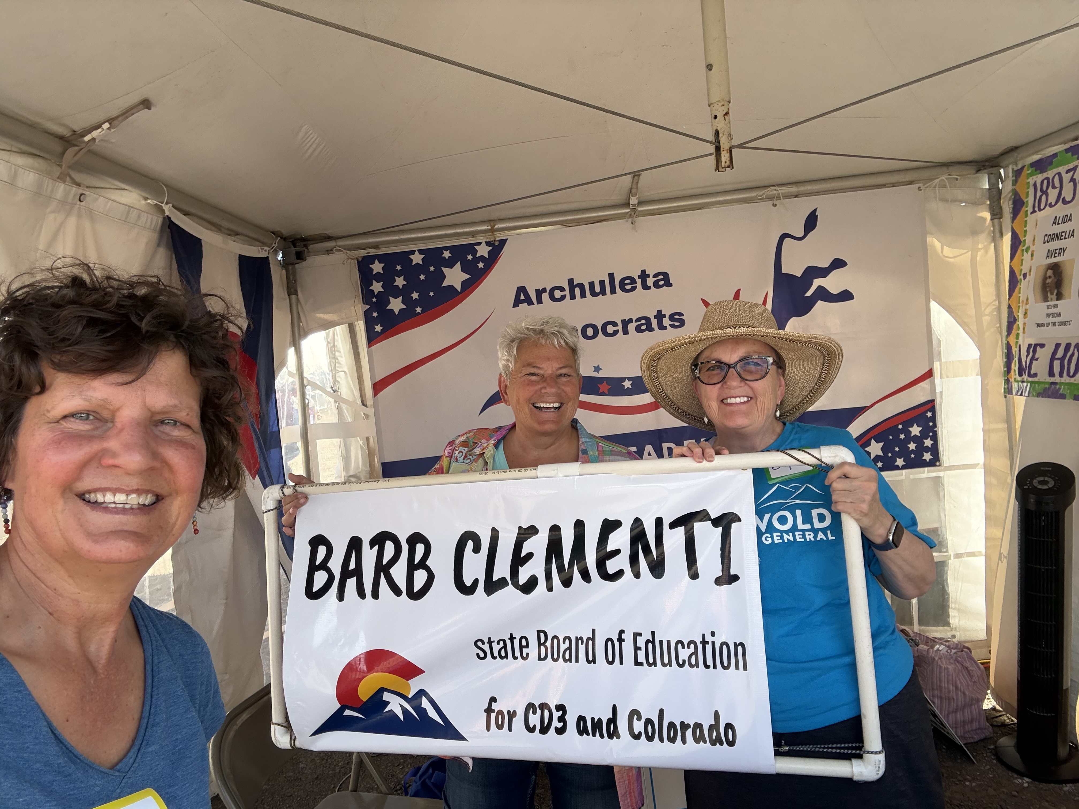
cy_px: 404
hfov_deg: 73.9
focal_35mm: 23
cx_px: 540
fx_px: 717
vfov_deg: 58.9
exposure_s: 1/263
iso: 32
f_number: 1.9
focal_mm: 2.69
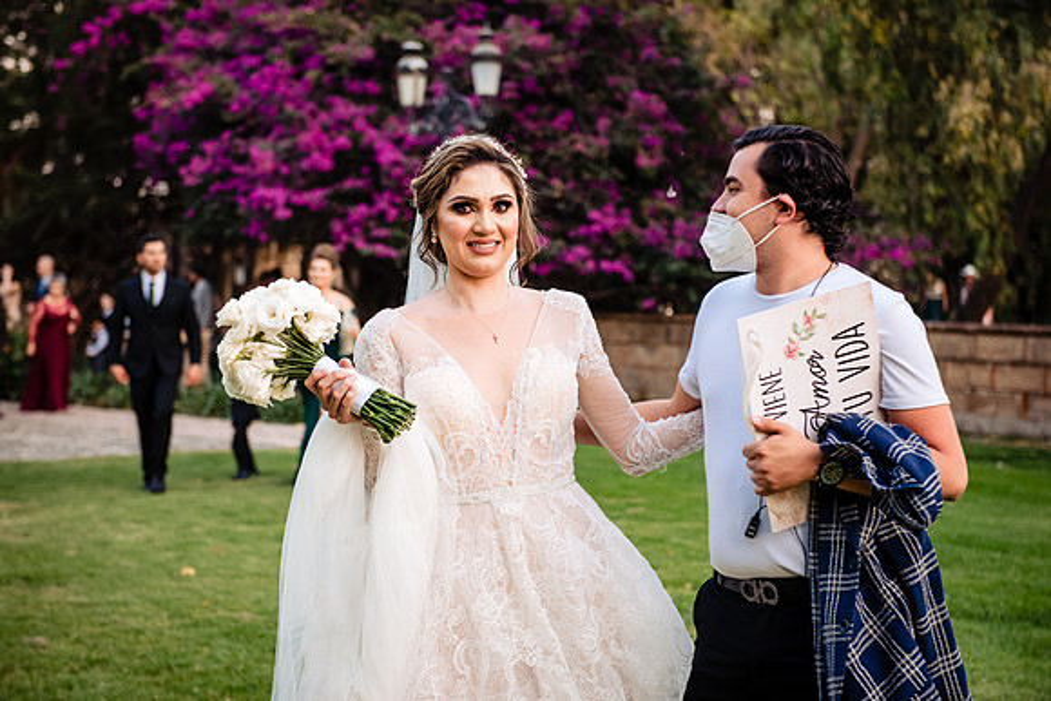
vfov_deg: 18.8
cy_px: 350
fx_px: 2115
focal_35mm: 72
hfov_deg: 27.9
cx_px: 526
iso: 1600
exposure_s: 1/320
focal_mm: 70
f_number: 3.5
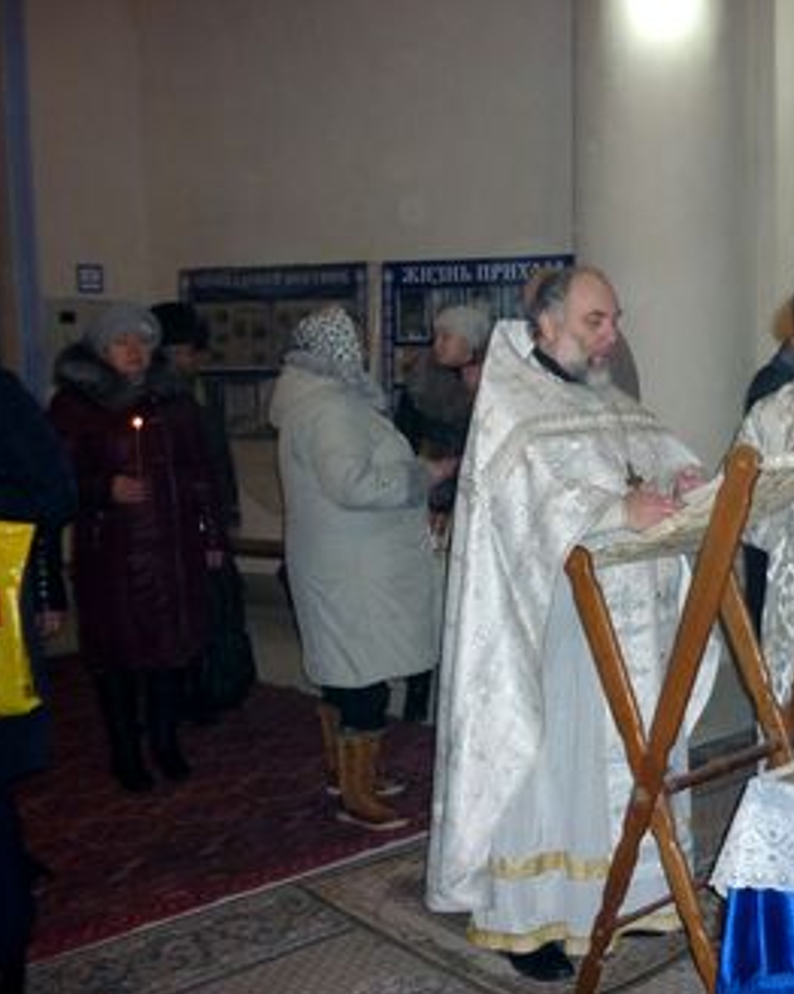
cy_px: 503
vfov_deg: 42.0
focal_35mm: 44
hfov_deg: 32.9
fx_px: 1294
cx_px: 661
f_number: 2.8
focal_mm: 5.5
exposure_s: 1/30
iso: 250
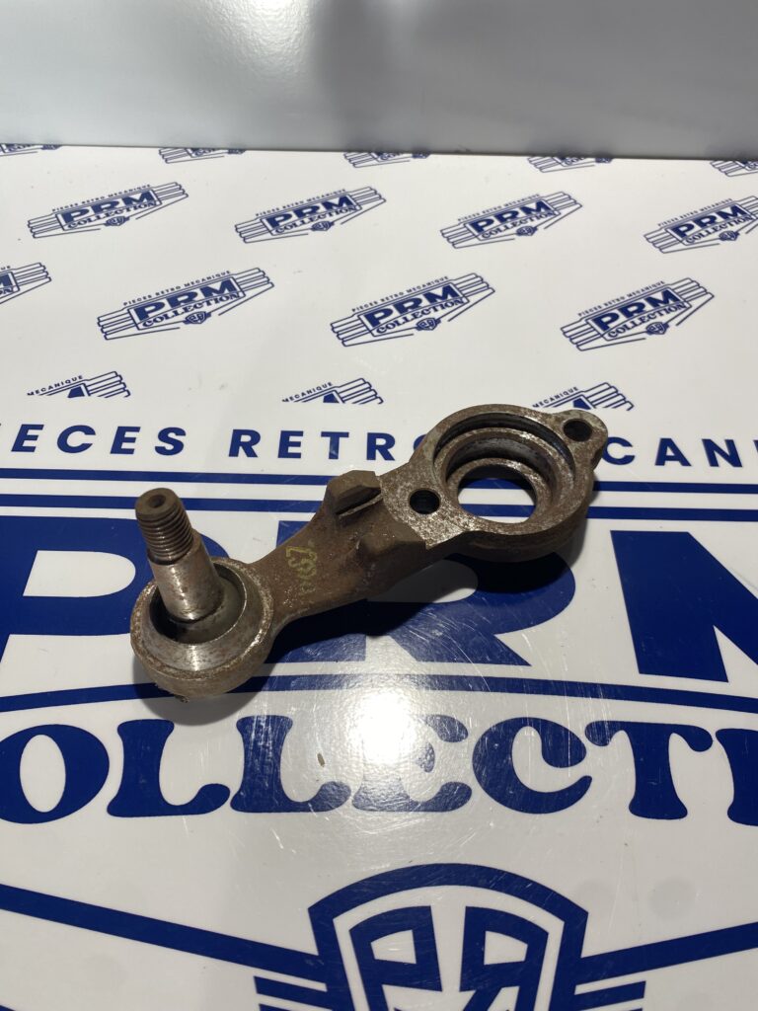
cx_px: 379
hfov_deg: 53.1
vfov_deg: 67.3
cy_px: 506
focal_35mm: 26
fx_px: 759
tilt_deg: -52.2
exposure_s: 1/119
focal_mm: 4.25
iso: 32
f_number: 1.8
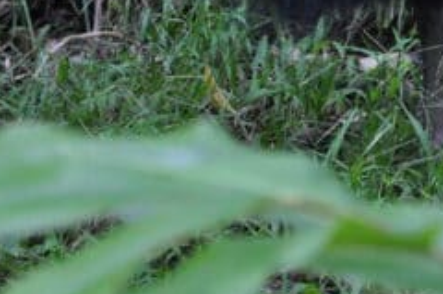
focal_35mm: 505
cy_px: -142
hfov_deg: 4.1
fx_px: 6197
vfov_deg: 2.7
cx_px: 482
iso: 1400
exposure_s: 1/30
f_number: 5.6
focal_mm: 105
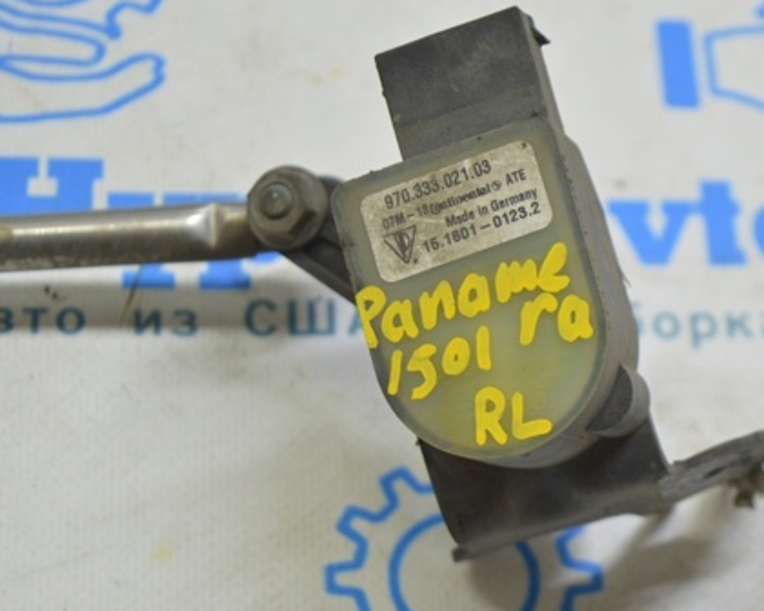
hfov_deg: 16.3
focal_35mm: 118
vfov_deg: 13.1
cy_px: 343
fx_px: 2662
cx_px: 542
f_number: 5.6
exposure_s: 1/20
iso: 400
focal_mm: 55
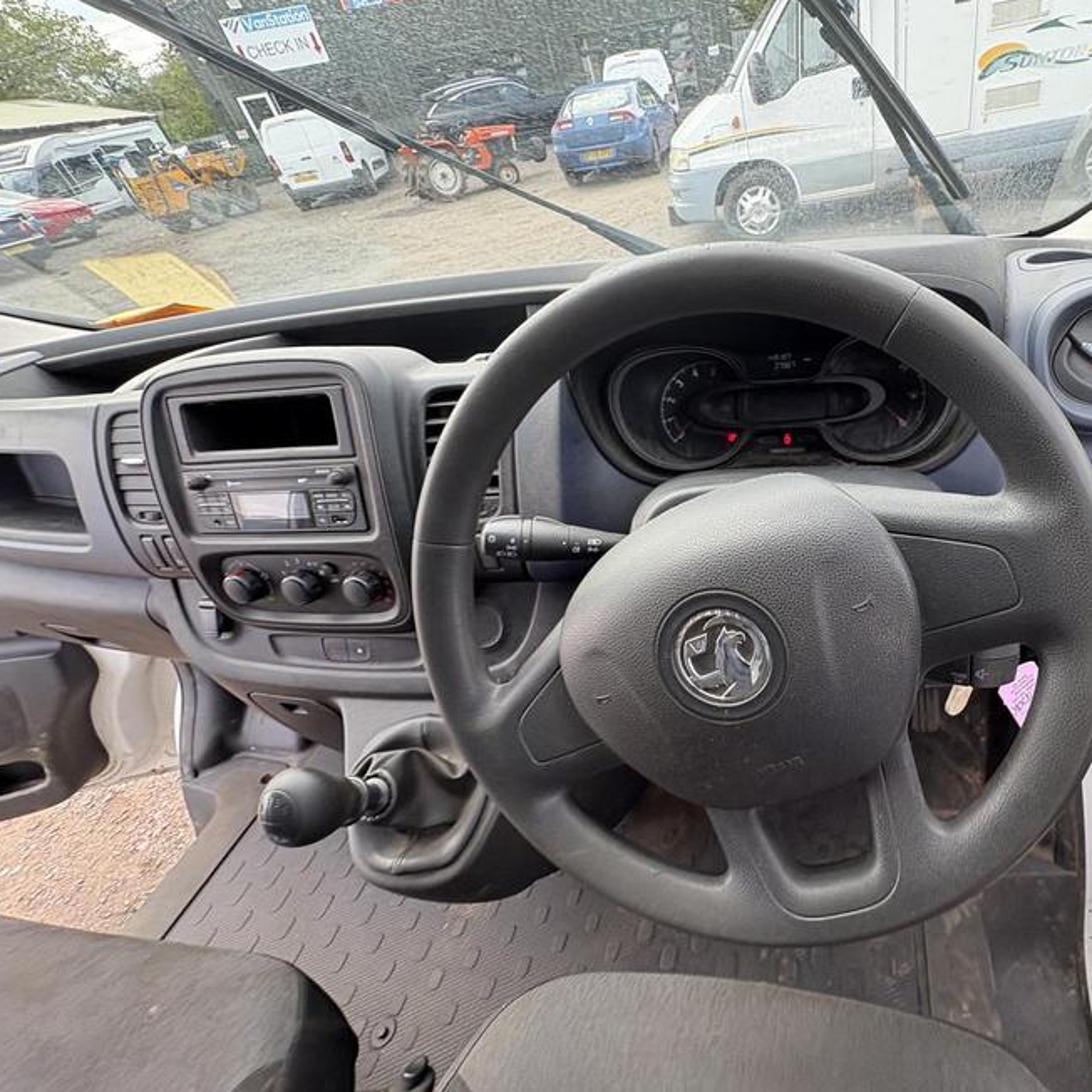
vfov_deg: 83.9
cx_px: 727
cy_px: 531
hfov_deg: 81.2
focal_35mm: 17
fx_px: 607
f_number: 2.2
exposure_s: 1/99
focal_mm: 2.22
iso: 80
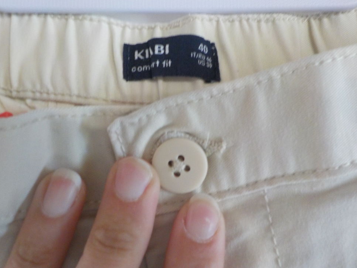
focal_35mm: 31
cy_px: 131
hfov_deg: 58.4
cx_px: 179
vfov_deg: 45.4
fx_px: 320
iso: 400
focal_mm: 4.1
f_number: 3.3
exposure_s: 1/8
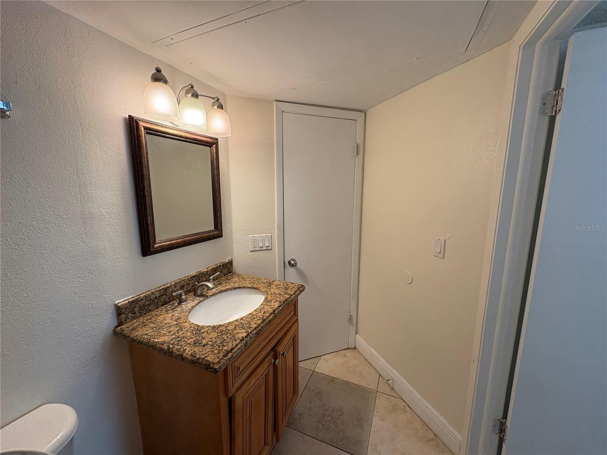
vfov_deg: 85.7
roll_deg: +0.9
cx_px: 304
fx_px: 245
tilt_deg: -8.8
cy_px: 228
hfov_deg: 102.1
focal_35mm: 14
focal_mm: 2.22
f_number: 2.2
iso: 250
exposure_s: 1/120
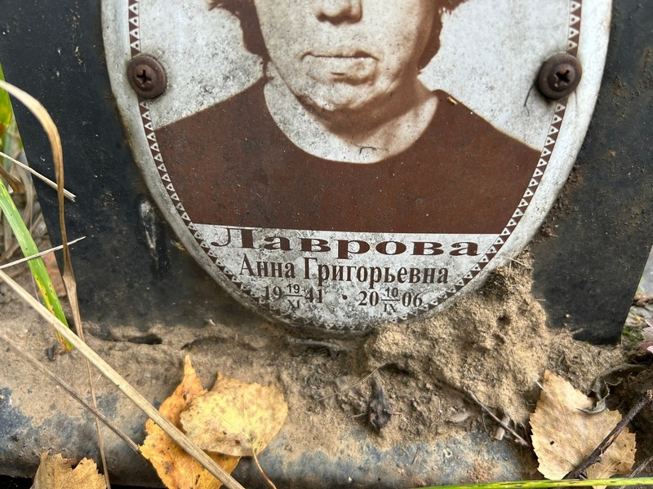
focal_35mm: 26
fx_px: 490
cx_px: 326
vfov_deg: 53.1
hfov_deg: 67.3
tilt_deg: -50.2
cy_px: 244
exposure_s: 1/121
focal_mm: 5.7
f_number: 1.5
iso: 80
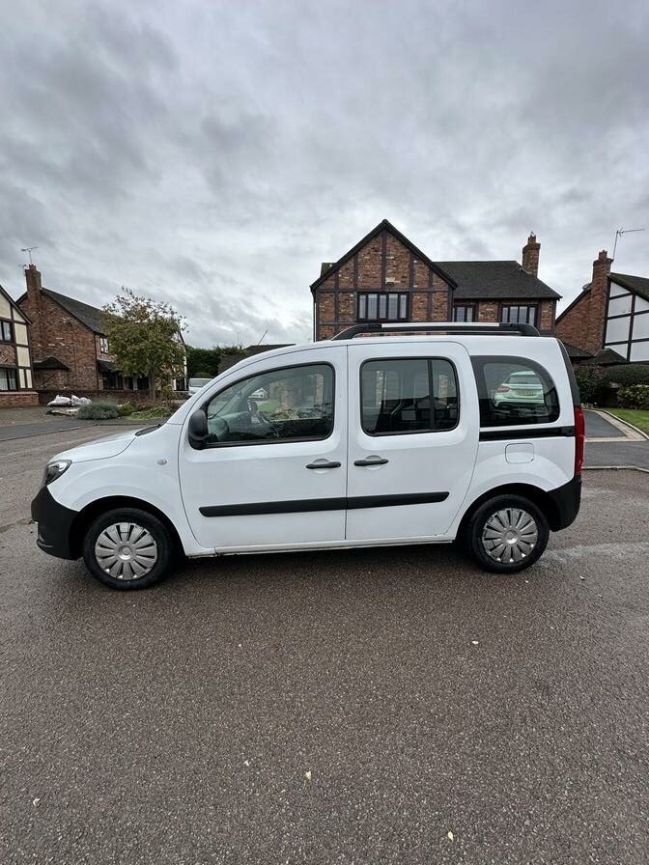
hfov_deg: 85.7
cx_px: 324
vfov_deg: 102.1
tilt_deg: -6.1
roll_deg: -0.5
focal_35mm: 14
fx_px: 350
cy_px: 432
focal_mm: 2.22
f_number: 2.2
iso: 40
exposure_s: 1/445
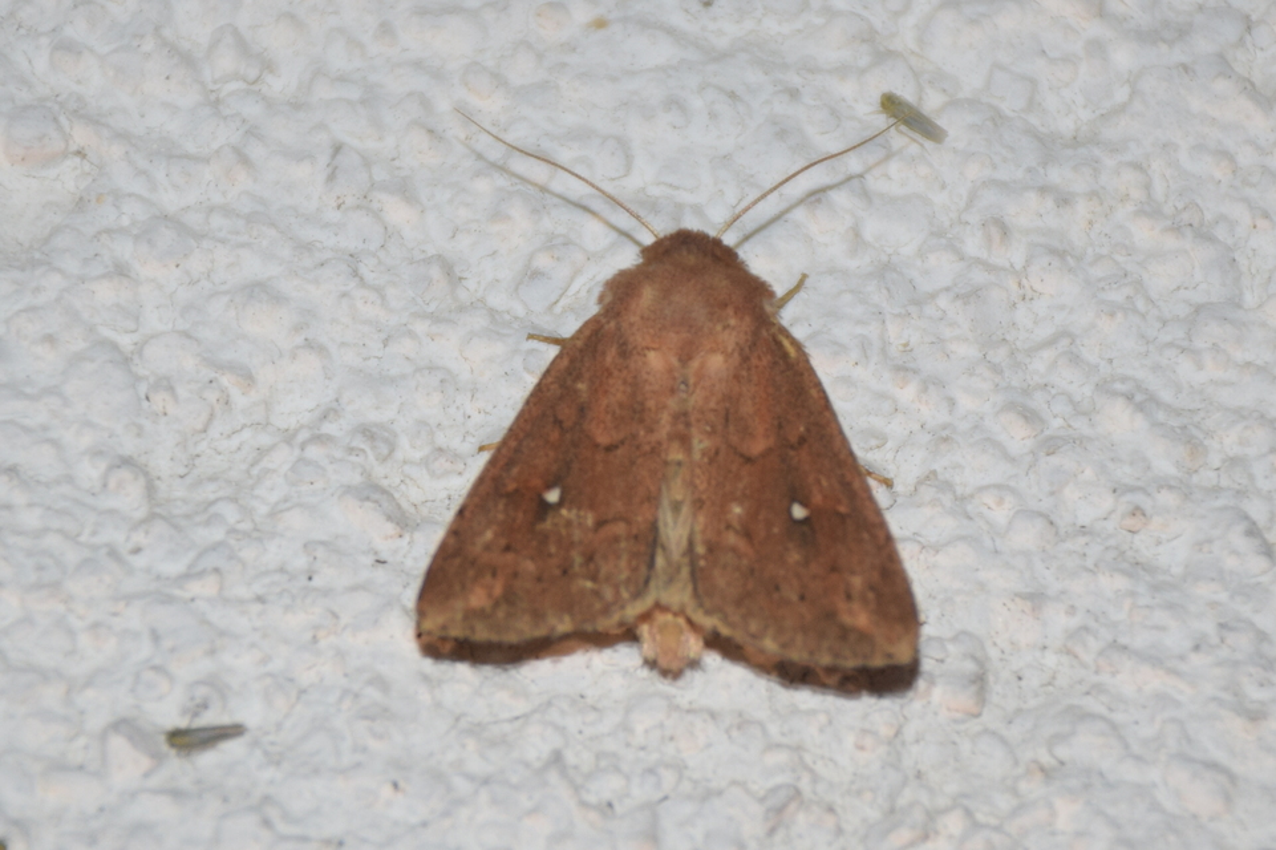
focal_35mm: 210
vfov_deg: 6.5
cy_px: 425
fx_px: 7440
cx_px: 638
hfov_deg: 9.8
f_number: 5.6
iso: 320
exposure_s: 1/60
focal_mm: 140
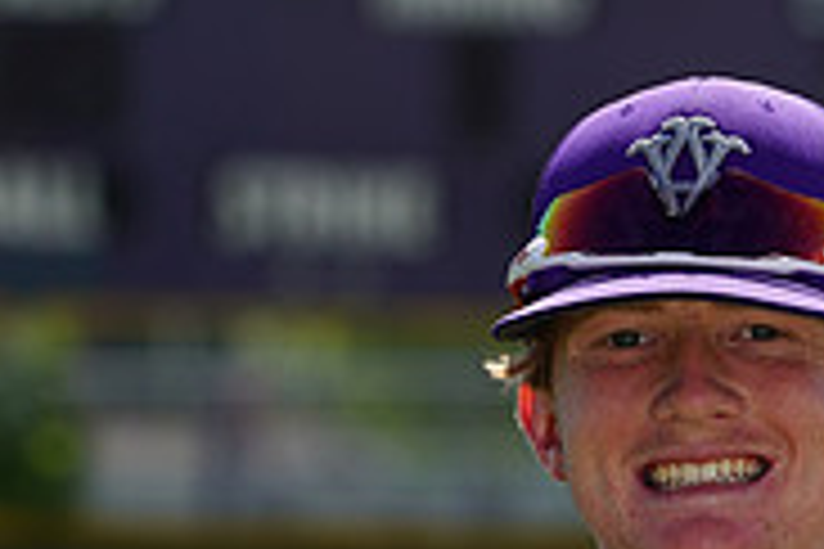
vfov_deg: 1.9
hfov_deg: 2.8
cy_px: 1107
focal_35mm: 727
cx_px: 684
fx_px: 16639
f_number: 8
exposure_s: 1/250
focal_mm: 229
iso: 100
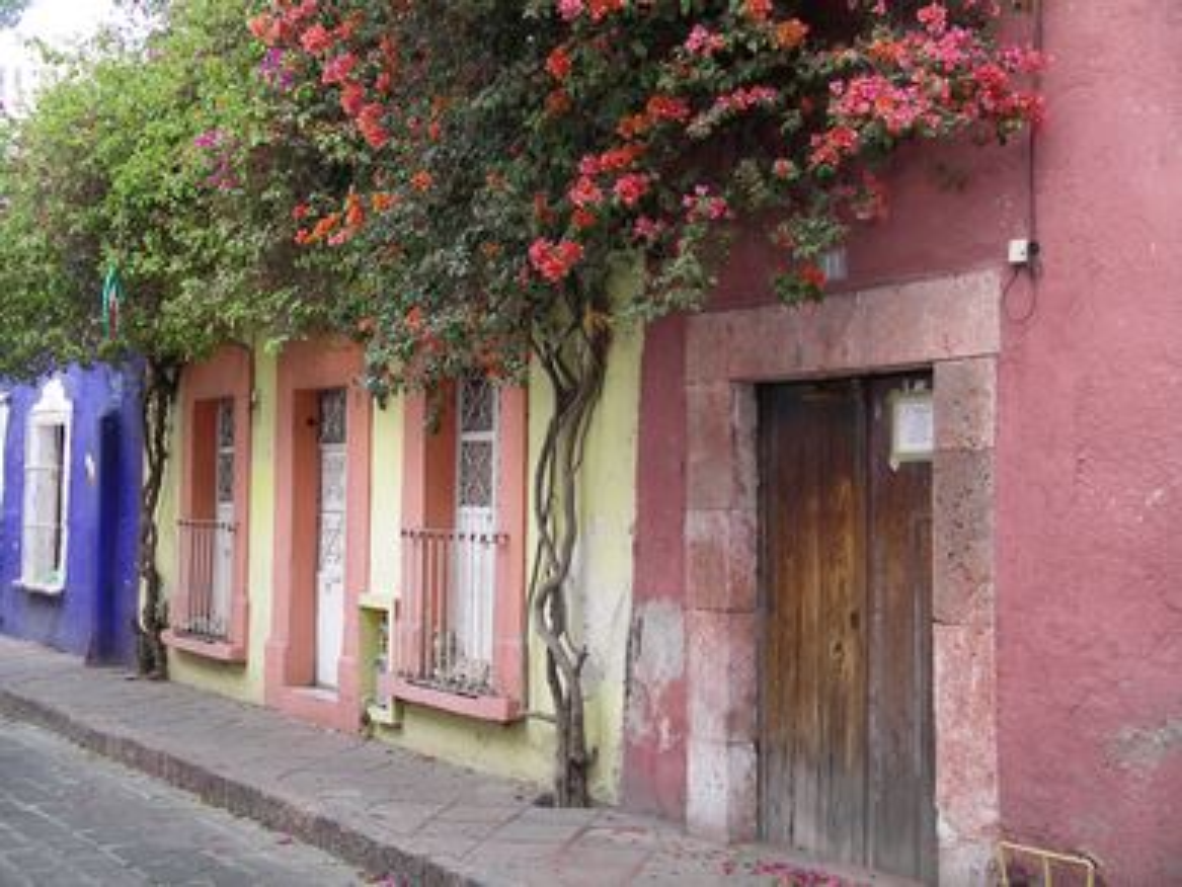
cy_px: 444
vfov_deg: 28.0
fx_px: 1776
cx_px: 591
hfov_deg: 36.8
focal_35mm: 52
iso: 80
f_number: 3.2
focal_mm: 10.9
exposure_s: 1/80
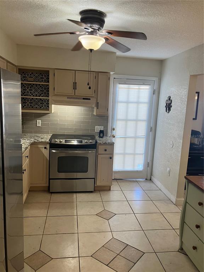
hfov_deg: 49.7
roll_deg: -3.0
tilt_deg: -9.2
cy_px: 136
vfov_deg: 63.4
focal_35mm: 28
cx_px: 102
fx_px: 220
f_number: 1.8
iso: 50
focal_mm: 3.99
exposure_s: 1/60
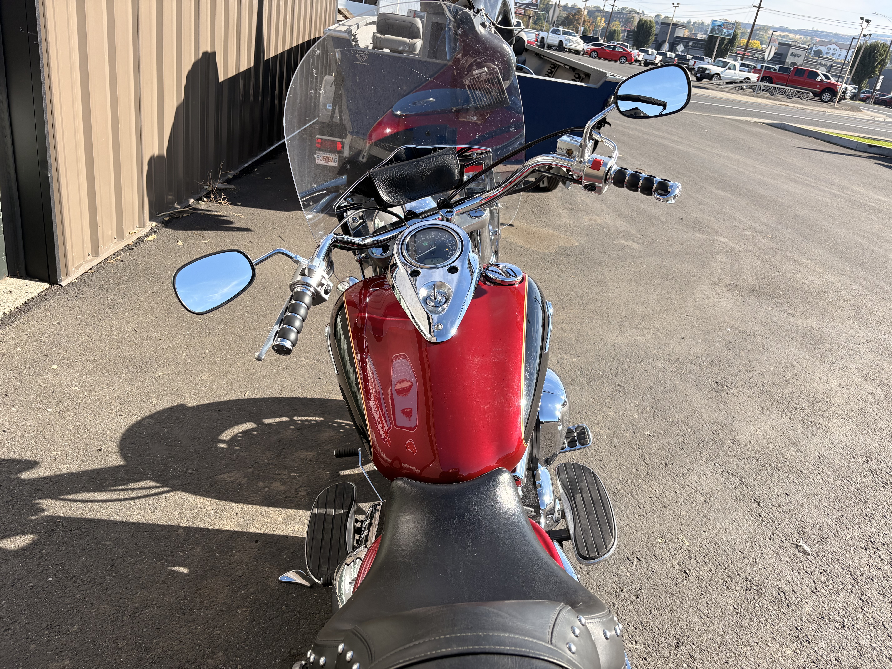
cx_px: 446
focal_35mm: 26
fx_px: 670
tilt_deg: -23.1
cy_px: 334
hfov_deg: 67.3
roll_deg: -9.7
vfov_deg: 53.1
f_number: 1.6
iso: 50
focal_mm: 5.96
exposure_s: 1/1196
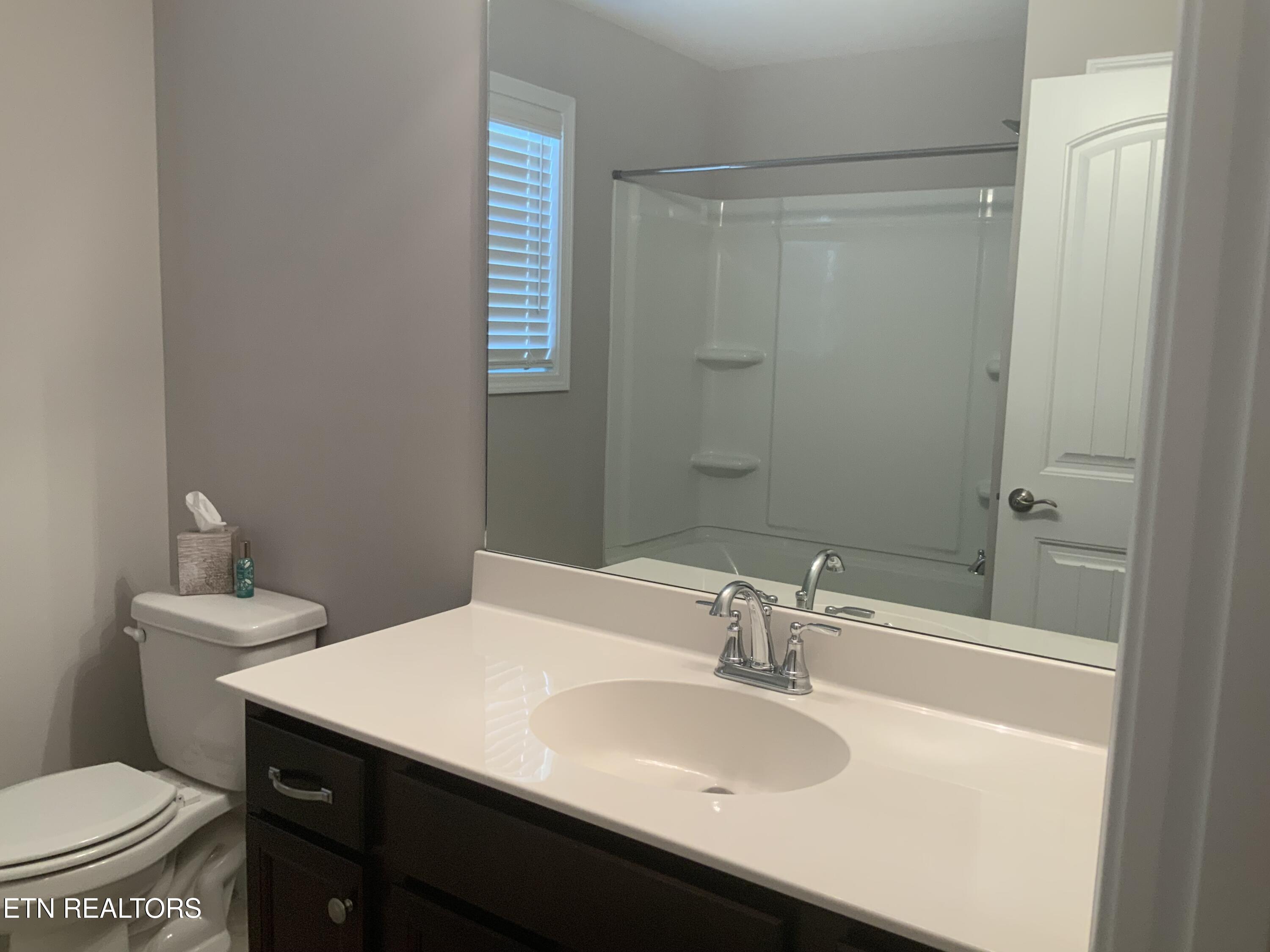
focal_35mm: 29
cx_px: 635
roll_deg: -2.3
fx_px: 1064
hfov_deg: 61.7
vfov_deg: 48.2
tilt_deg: -6.4
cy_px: 476
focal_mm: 3
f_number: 1.8
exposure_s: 1/60
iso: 64
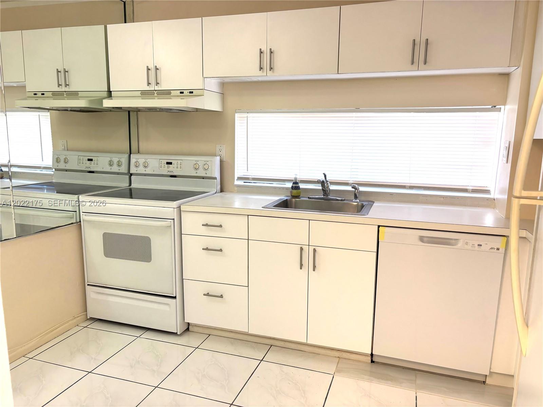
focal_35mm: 26
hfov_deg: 67.3
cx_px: 272
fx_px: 408
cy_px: 204
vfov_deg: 53.1
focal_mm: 5.96
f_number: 1.6
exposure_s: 1/120
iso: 50
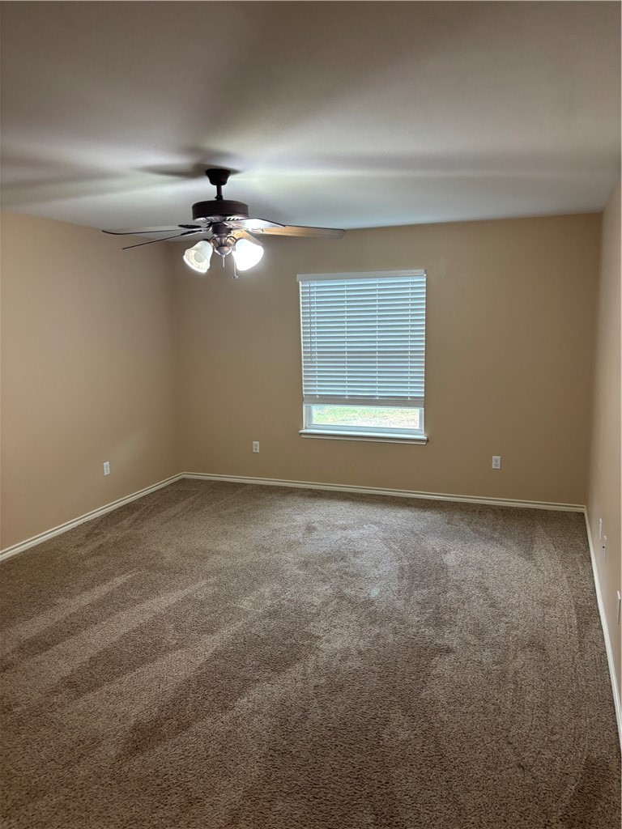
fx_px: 623
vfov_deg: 67.3
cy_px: 414
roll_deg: +0.8
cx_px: 311
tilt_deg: -10.0
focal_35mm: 26
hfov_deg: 53.1
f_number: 1.6
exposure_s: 1/60
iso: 200
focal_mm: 5.96
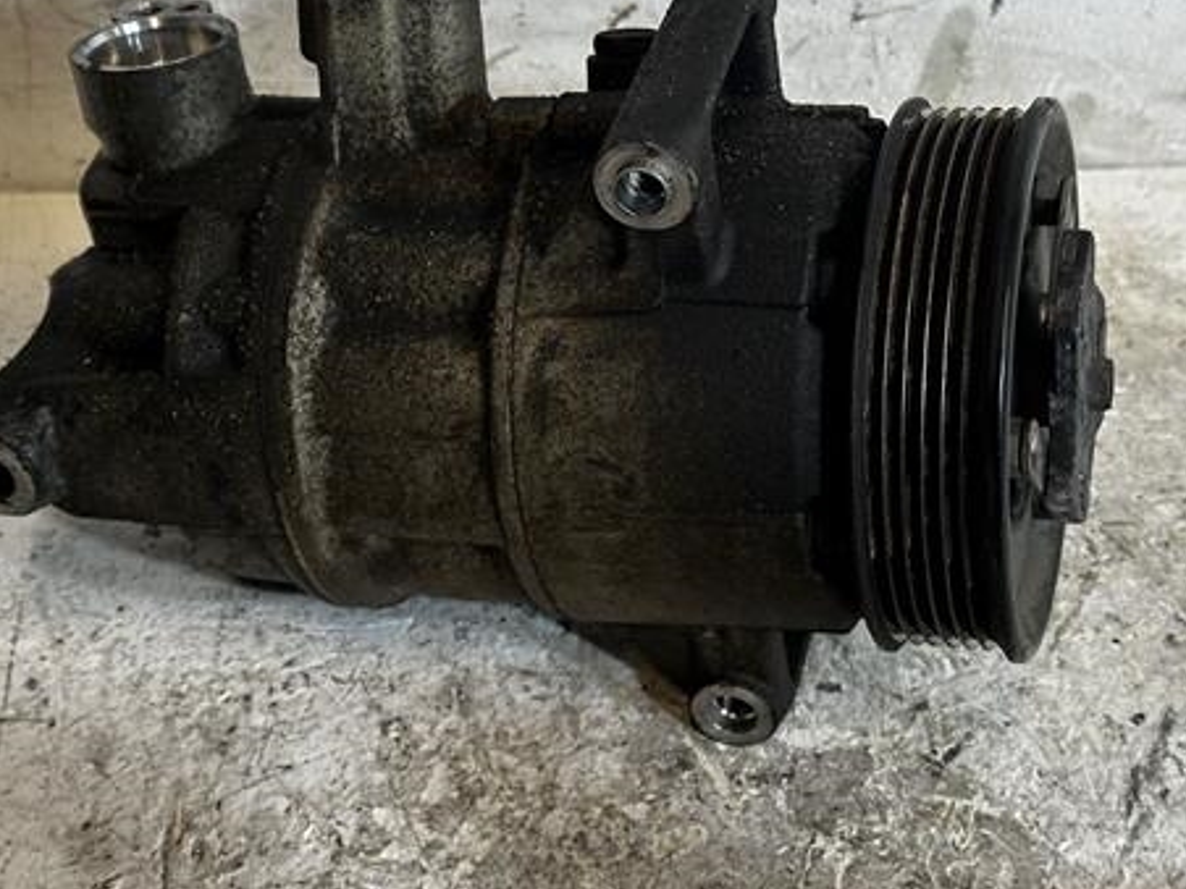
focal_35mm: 68
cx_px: 535
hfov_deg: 28.5
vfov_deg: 21.6
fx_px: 2330
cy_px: 391
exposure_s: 1/100
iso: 100
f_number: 1.78
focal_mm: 6.86
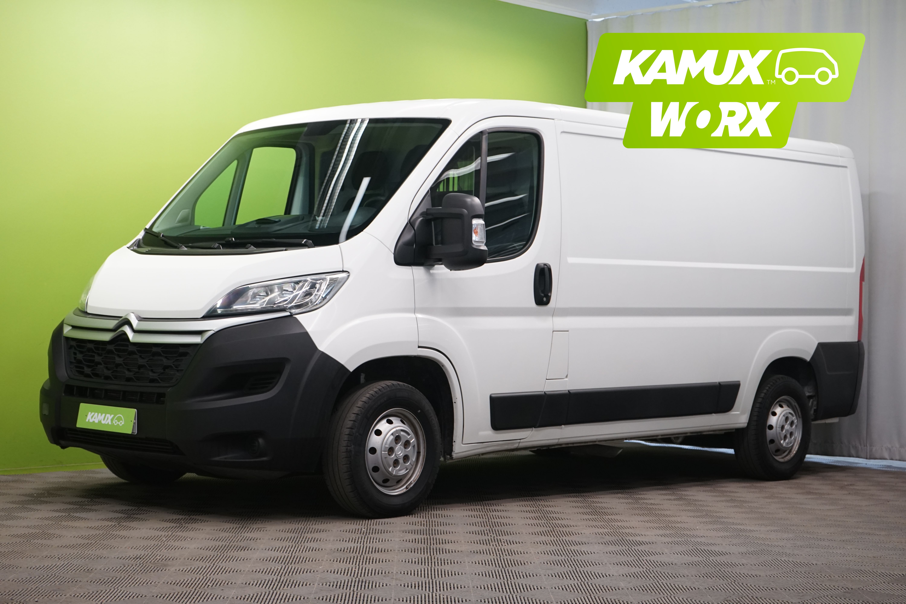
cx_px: 453
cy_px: 302
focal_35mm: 66
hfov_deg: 30.5
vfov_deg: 20.6
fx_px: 1661
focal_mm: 66
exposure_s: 1/25
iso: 1250
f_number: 7.1
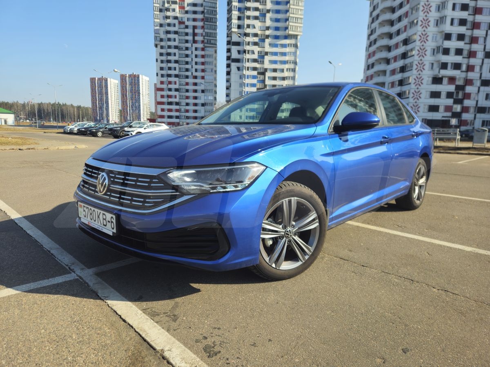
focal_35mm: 23
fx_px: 326
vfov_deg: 58.9
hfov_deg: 73.9
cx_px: 245
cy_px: 184
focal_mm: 5.4
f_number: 1.8
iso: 25
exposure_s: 1/1258
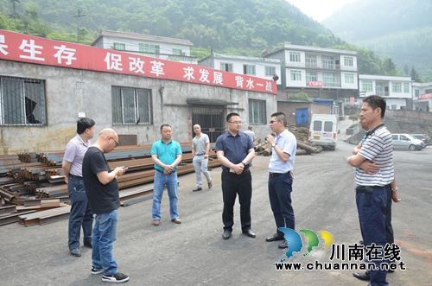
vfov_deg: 47.7
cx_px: 216
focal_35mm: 27
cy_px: 143
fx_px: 323
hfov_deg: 67.5
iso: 200
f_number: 8
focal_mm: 18
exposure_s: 1/250
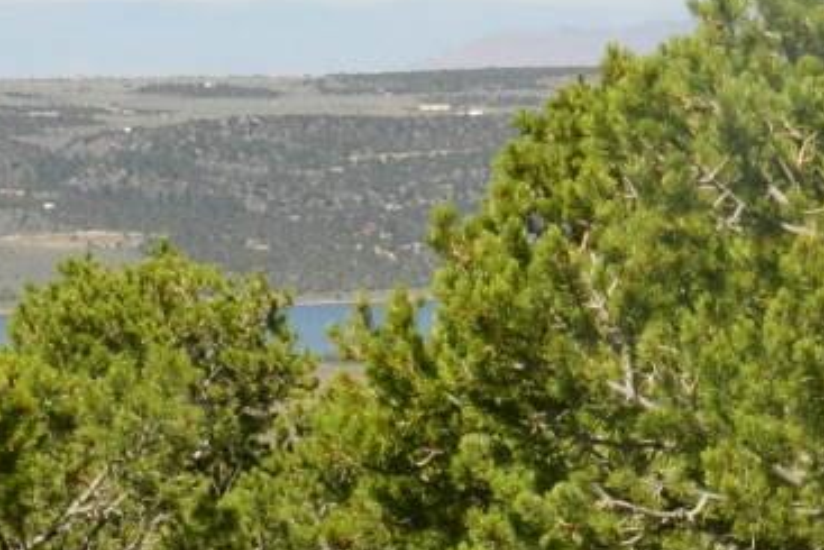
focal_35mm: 319
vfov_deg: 4.3
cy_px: 236
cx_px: 375
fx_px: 7304
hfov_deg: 6.5
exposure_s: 1/80
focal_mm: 31.2
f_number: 5.4
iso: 160
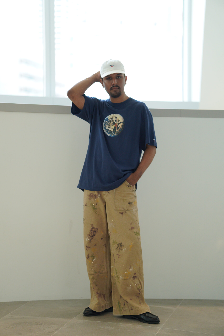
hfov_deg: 16.3
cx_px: 112
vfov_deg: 24.2
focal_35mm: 84
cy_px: 168
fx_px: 784
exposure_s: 1/500
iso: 320
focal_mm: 56
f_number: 1.4
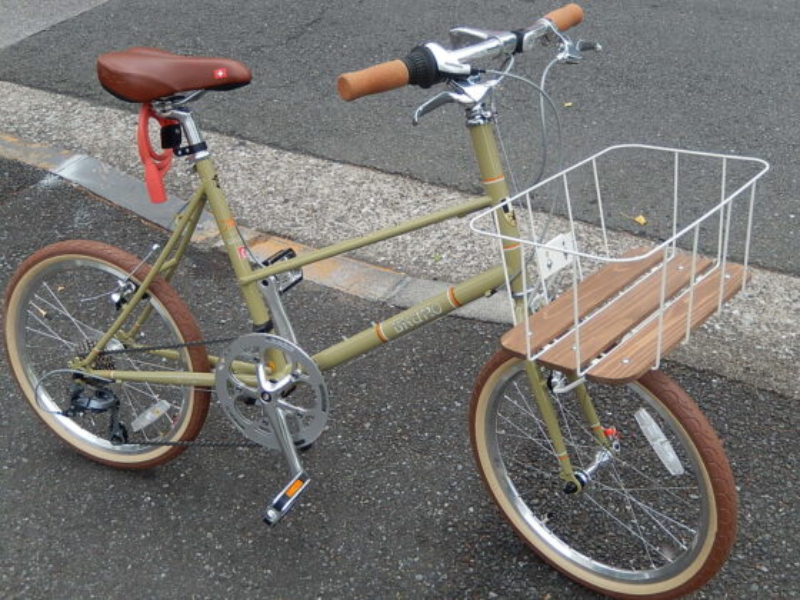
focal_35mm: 41
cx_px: 400
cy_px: 300
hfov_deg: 45.8
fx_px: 948
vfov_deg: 35.1
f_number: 4.2
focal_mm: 7.3
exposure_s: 1/200
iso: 125
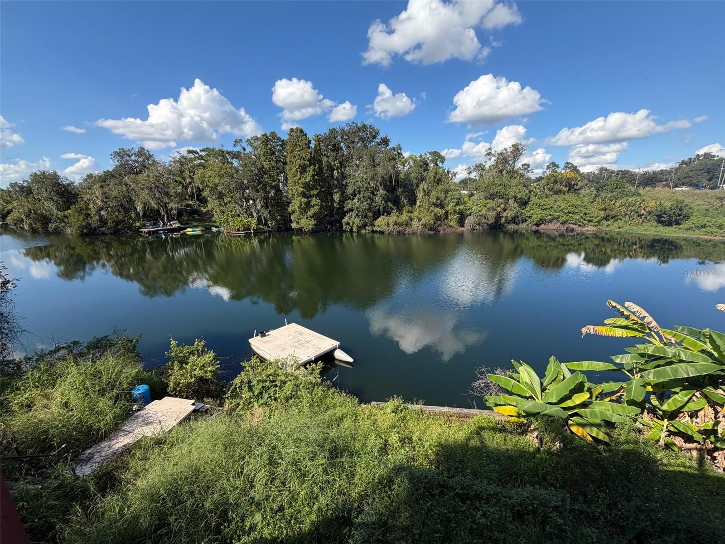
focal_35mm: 14
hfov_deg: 102.1
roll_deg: -0.1
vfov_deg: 85.7
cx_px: 362
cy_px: 272
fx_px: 293
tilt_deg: -13.6
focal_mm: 2.22
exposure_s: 1/770
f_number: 2.2
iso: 32
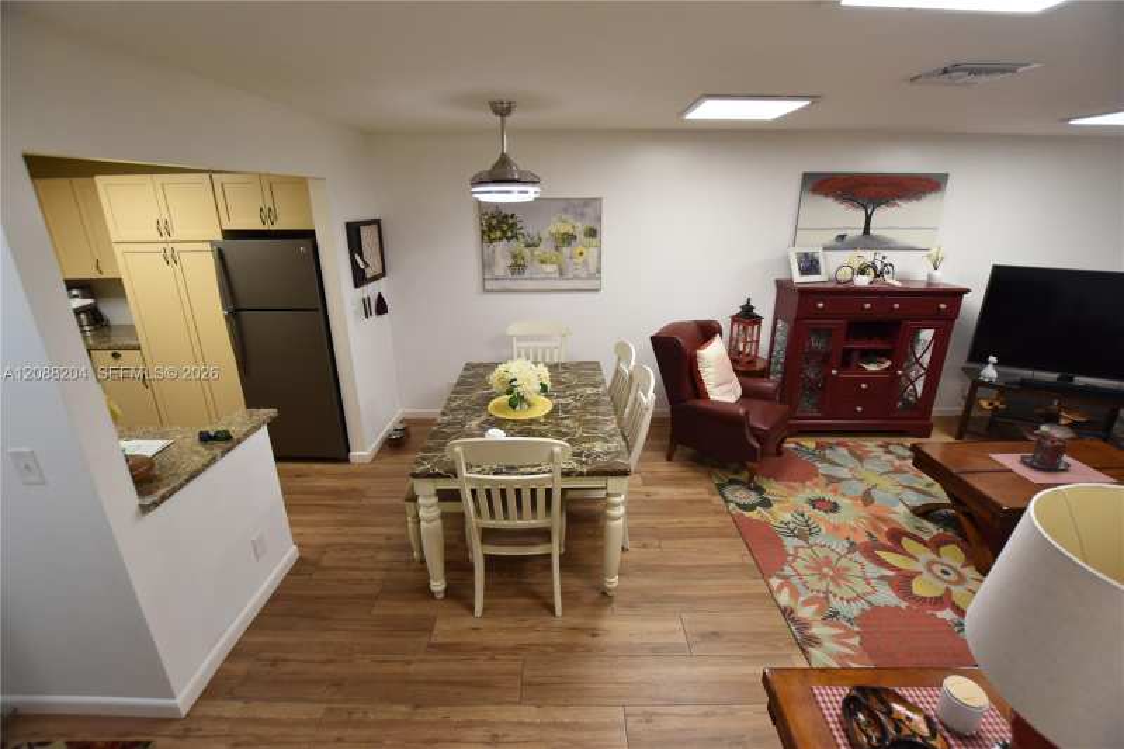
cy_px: 374
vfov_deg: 77.3
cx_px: 562
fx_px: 468
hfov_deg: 100.4
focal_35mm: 15
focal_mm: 10
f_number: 4
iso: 450
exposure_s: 1/60
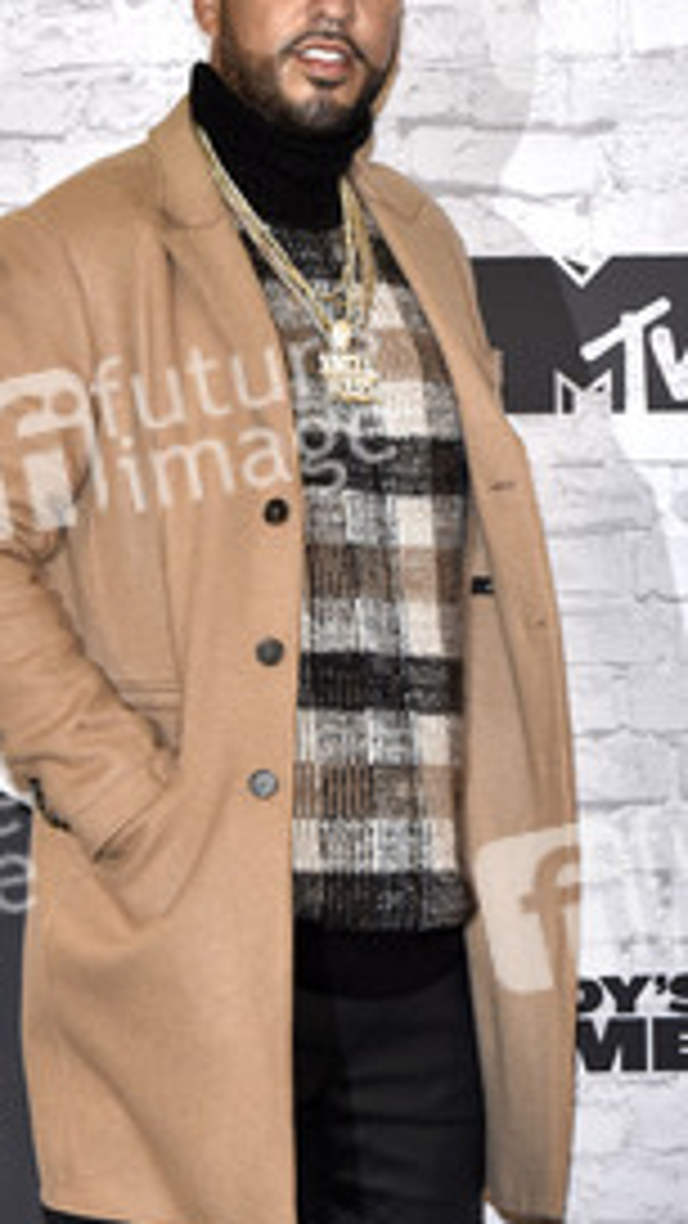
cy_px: 662
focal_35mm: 208
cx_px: 297
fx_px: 6746
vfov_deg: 10.4
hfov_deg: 5.8
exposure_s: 1/250
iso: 2000
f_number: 6.3
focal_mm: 135
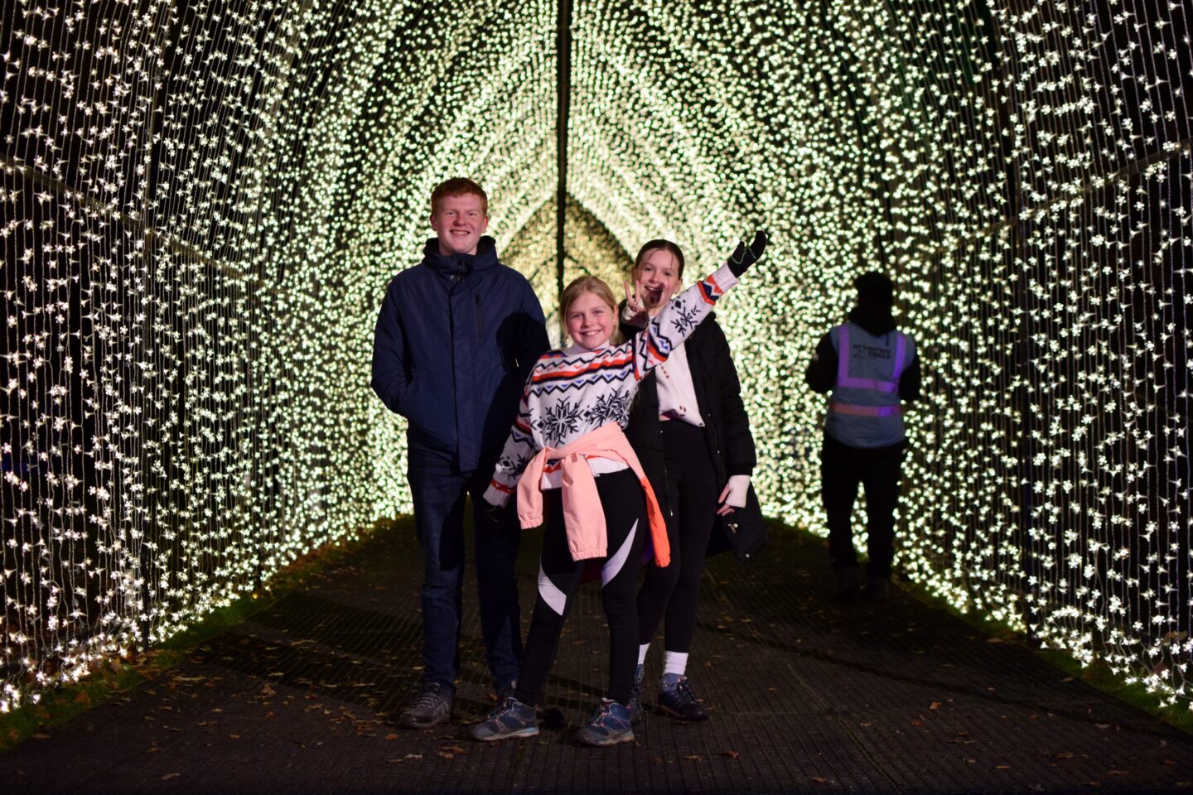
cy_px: 398
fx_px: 1740
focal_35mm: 52
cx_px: 596
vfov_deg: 25.8
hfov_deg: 37.9
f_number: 2
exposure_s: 1/500
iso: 1250
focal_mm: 35
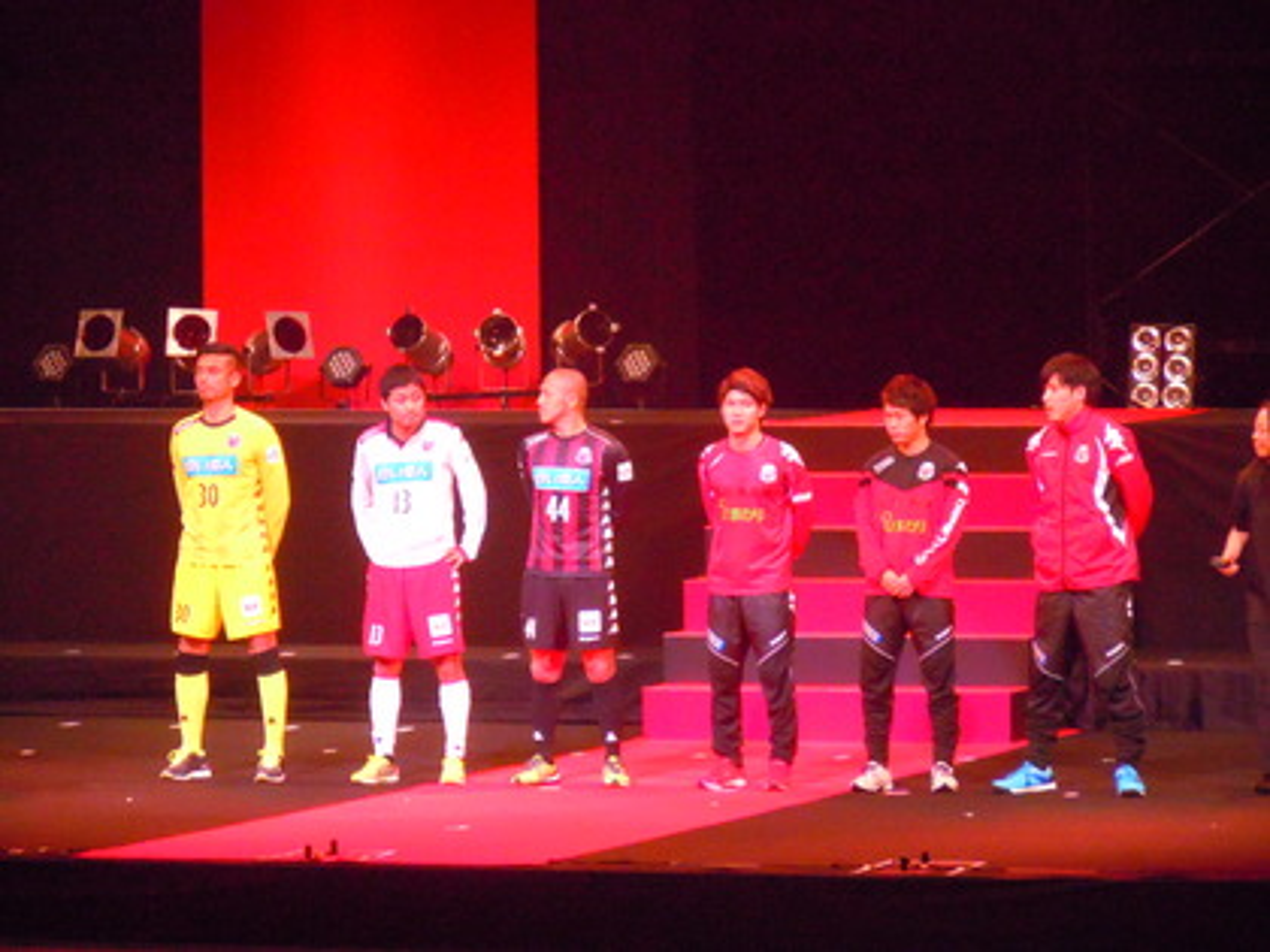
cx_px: 635
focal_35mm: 229
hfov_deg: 8.6
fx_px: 8402
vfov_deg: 6.5
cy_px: 476
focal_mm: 41.2
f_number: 4.8
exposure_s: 1/250
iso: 3200
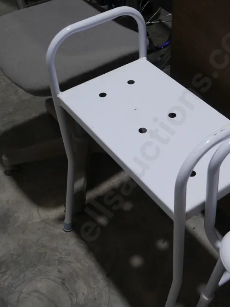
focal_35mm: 47
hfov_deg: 30.8
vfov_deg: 40.4
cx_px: 139
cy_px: 165
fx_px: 416
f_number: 4
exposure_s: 1/125
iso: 200
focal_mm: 17
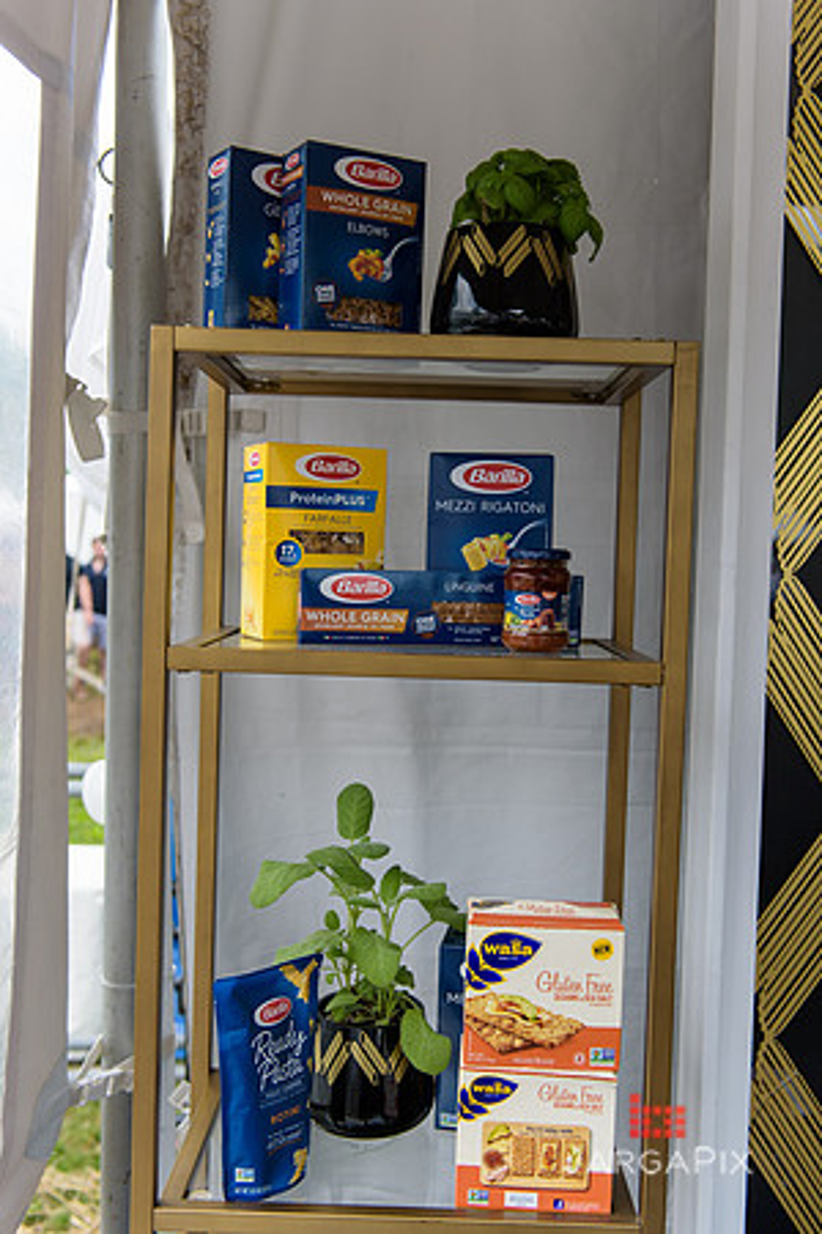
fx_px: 1301
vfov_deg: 50.7
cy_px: 617
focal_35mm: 38
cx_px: 411
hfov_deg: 35.1
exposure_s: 1/800
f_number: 3.2
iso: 200
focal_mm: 38
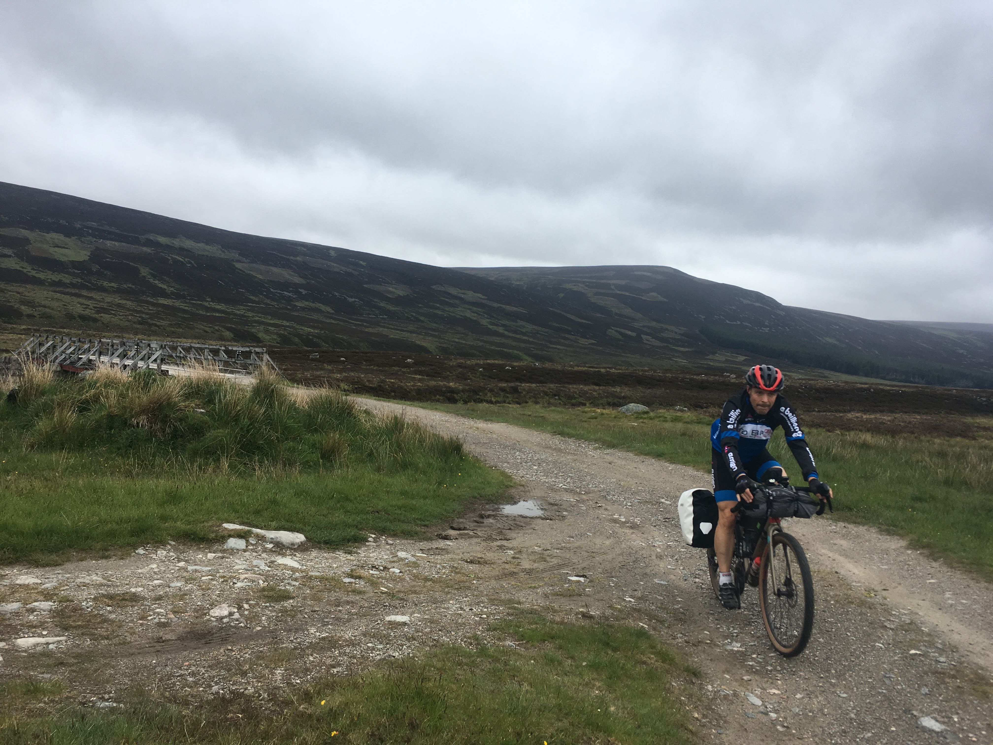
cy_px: 372
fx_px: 832
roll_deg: -3.2
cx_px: 496
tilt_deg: -1.0
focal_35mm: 29
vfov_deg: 48.2
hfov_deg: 61.7
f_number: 2.2
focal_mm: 4.15
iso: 25
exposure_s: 1/239
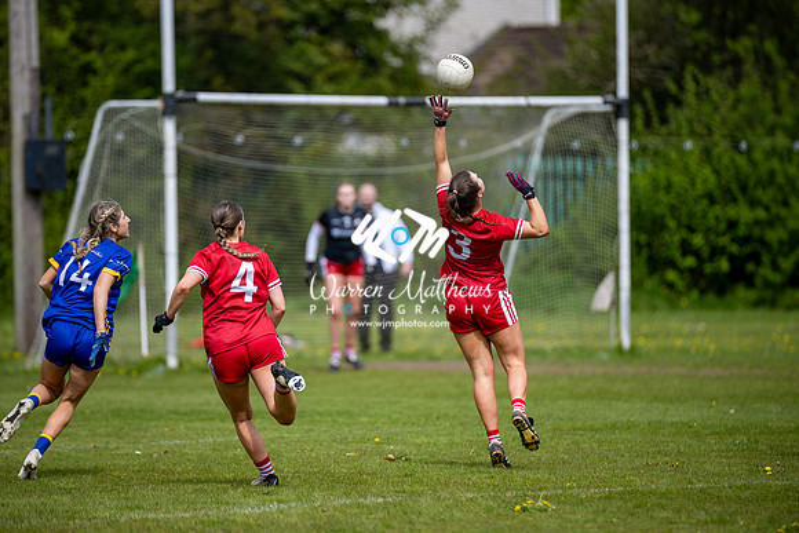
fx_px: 6660
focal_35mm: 300
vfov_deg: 4.6
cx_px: 400
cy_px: 266
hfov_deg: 6.9
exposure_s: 1/4000
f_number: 2.8
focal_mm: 300
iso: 220
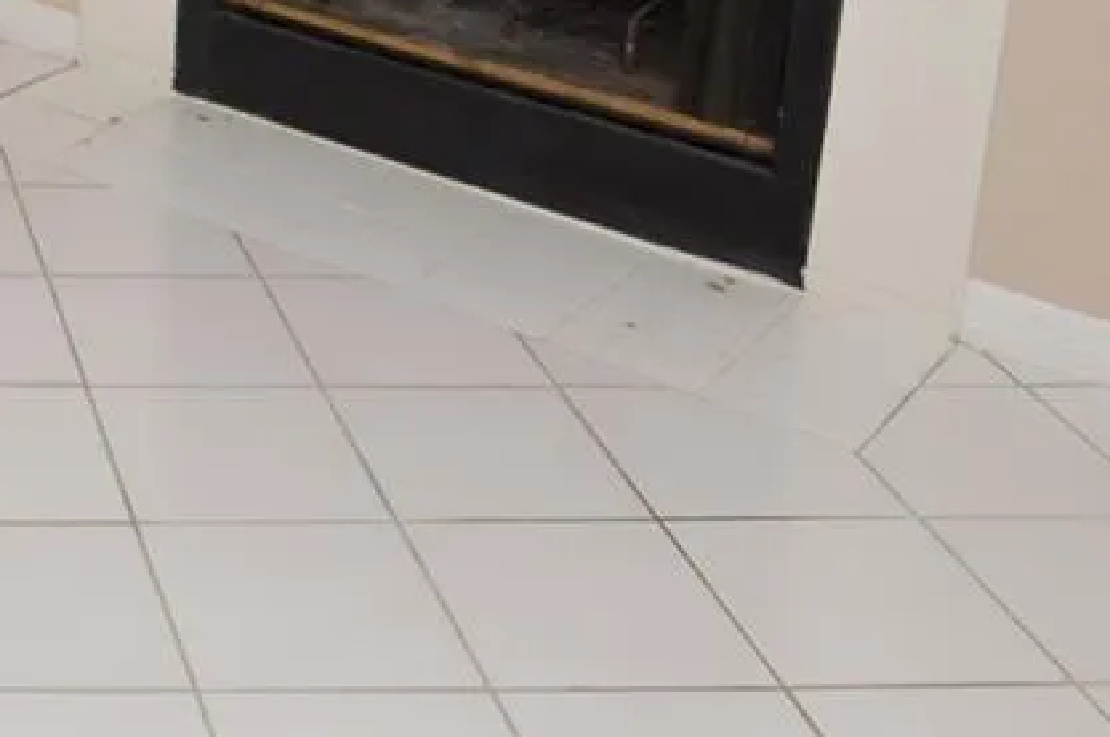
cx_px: -351
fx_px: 2125
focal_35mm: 69
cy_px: -267
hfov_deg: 25.1
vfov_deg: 18.1
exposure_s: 1/100
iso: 400
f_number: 5
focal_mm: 12
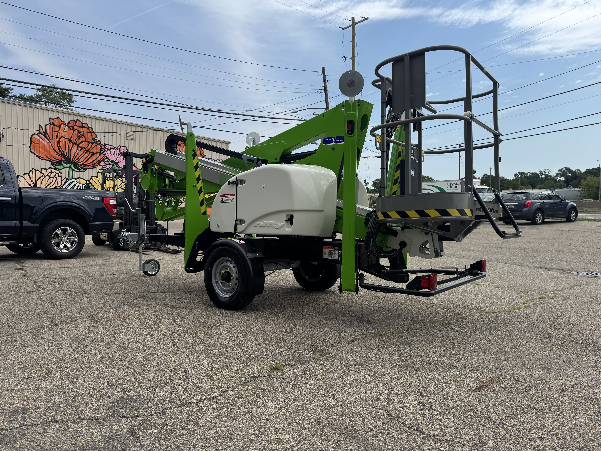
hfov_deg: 71.6
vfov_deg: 56.8
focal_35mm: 24
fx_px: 417
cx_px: 300
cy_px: 226
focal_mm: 6.76
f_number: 1.78
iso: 80
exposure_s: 1/5348
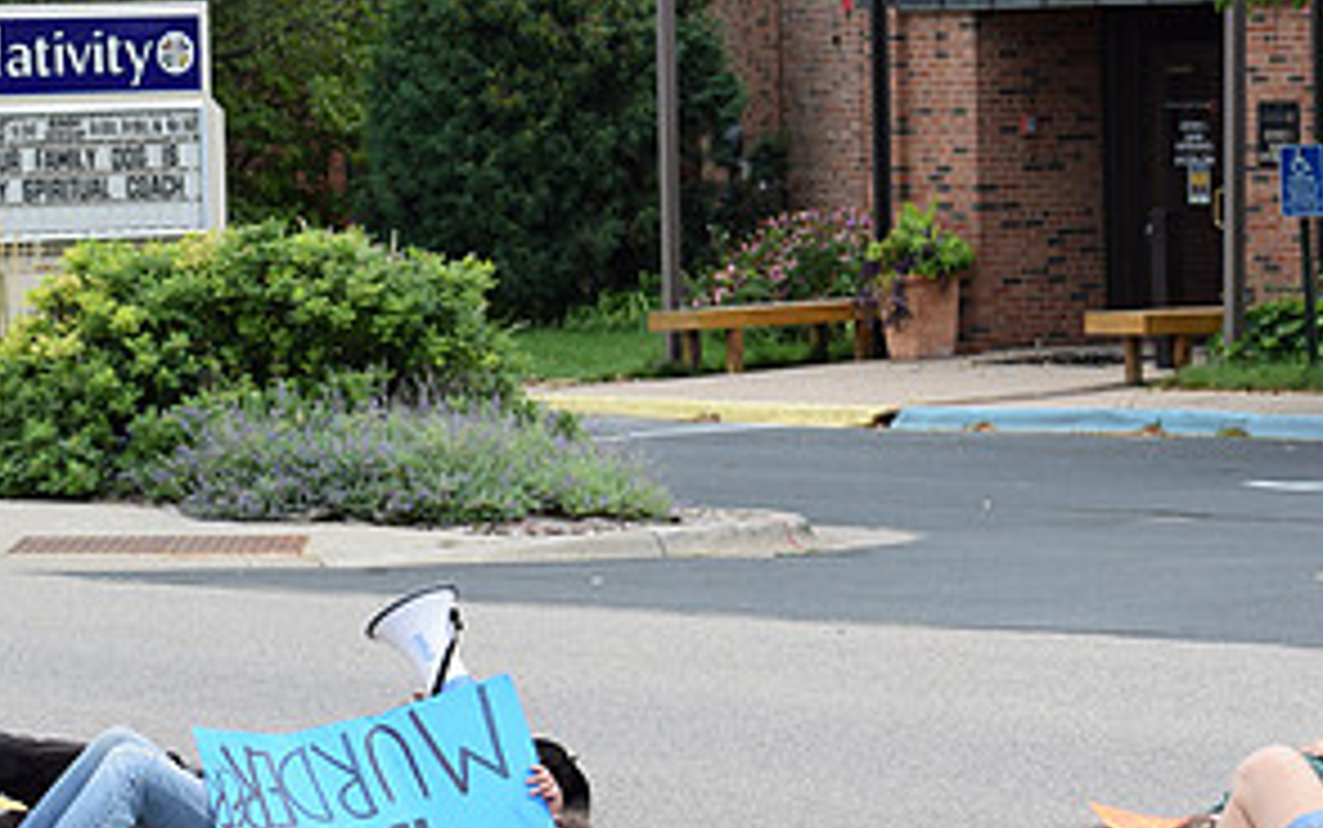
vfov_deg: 7.9
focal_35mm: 166
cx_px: 972
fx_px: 5988
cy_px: 862
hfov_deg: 12.6
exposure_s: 1/250
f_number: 8
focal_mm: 55
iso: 220
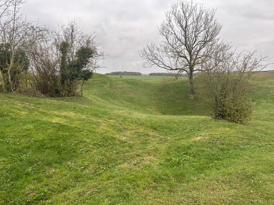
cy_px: 102
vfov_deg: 53.1
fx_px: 206
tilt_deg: -7.8
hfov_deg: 67.3
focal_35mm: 26
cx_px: 137
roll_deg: +1.5
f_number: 1.5
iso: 50
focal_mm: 5.7
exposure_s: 1/439
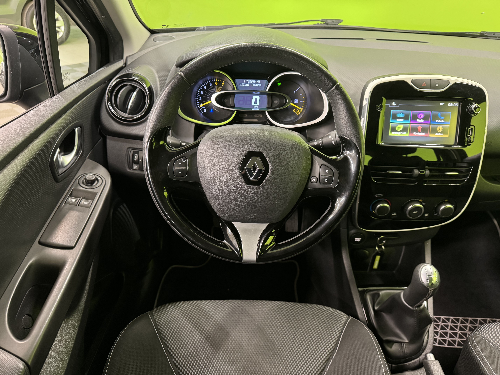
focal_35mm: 24
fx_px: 347
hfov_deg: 71.6
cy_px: 188
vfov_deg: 56.8
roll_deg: -1.5
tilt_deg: -31.7
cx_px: 250
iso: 800
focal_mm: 6.76
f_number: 1.78
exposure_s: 1/33
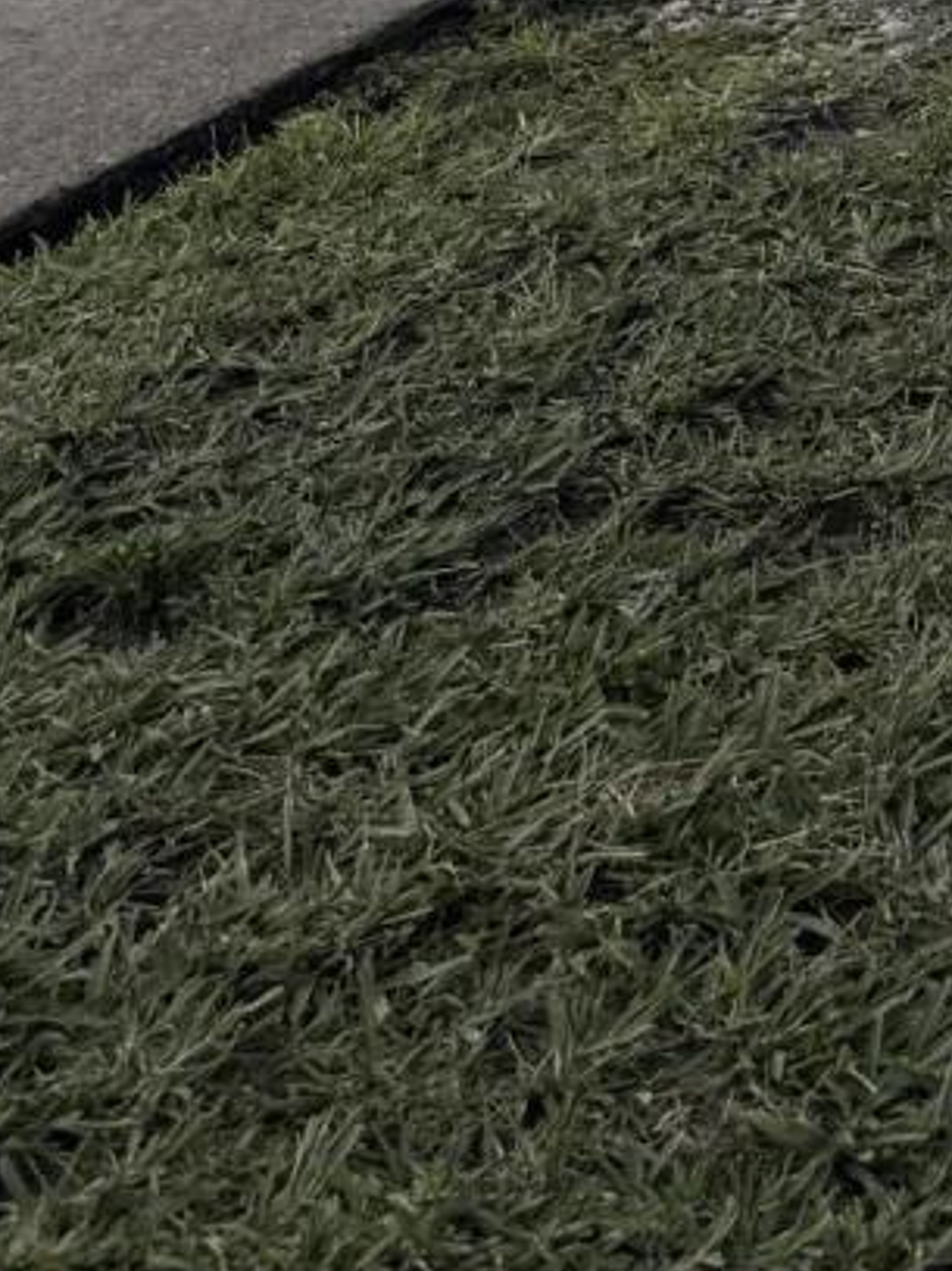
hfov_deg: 11.7
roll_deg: -0.8
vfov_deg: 13.2
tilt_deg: -3.2
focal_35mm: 118
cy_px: -1624
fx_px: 4329
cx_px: 1651
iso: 80
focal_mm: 6.76
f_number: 1.78
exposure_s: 1/3953
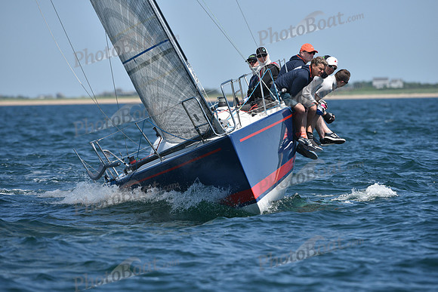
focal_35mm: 400
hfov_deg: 5.2
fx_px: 4868
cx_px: 219
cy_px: 146
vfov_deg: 3.4
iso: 320
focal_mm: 400
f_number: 7.1
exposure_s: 1/1600
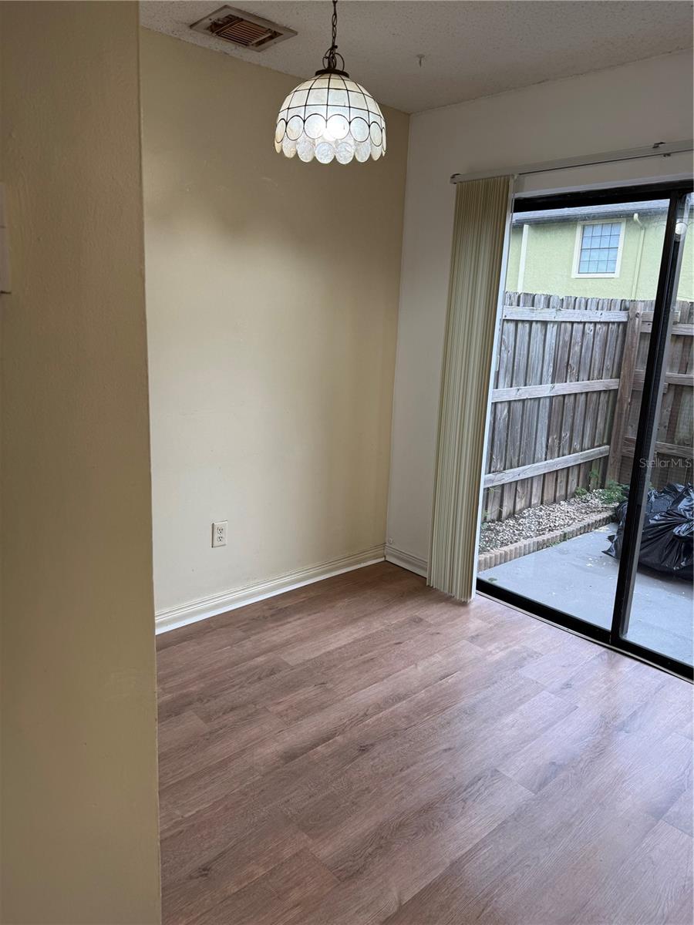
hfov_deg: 56.8
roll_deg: -3.6
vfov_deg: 71.6
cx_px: 347
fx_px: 642
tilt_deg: -10.1
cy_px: 462
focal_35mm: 24
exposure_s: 1/120
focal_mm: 6.76
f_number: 1.78
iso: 100
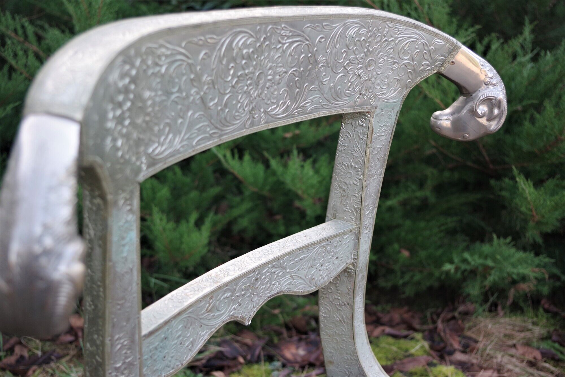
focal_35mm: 39
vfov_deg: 34.2
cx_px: 282
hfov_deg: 49.6
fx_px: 612
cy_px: 188
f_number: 4
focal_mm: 26.25
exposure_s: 1/125
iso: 200
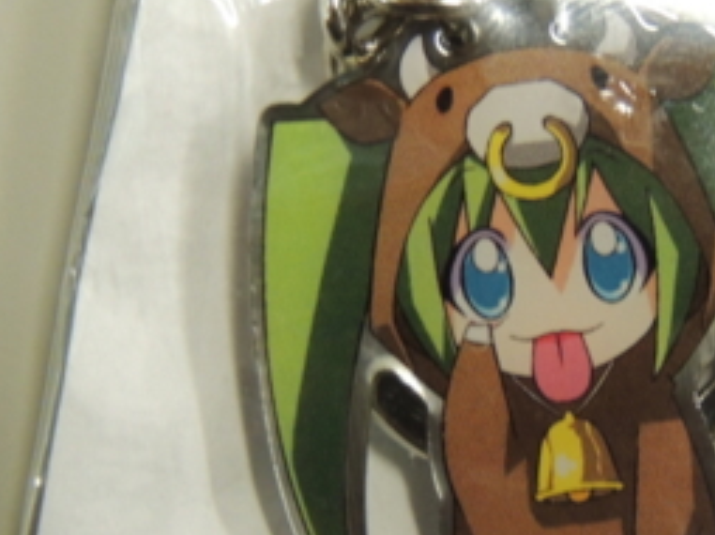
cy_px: 307
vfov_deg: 10.4
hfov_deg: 13.9
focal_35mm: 142
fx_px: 2930
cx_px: 498
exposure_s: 1/8
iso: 800
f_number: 3.9
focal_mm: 13.3
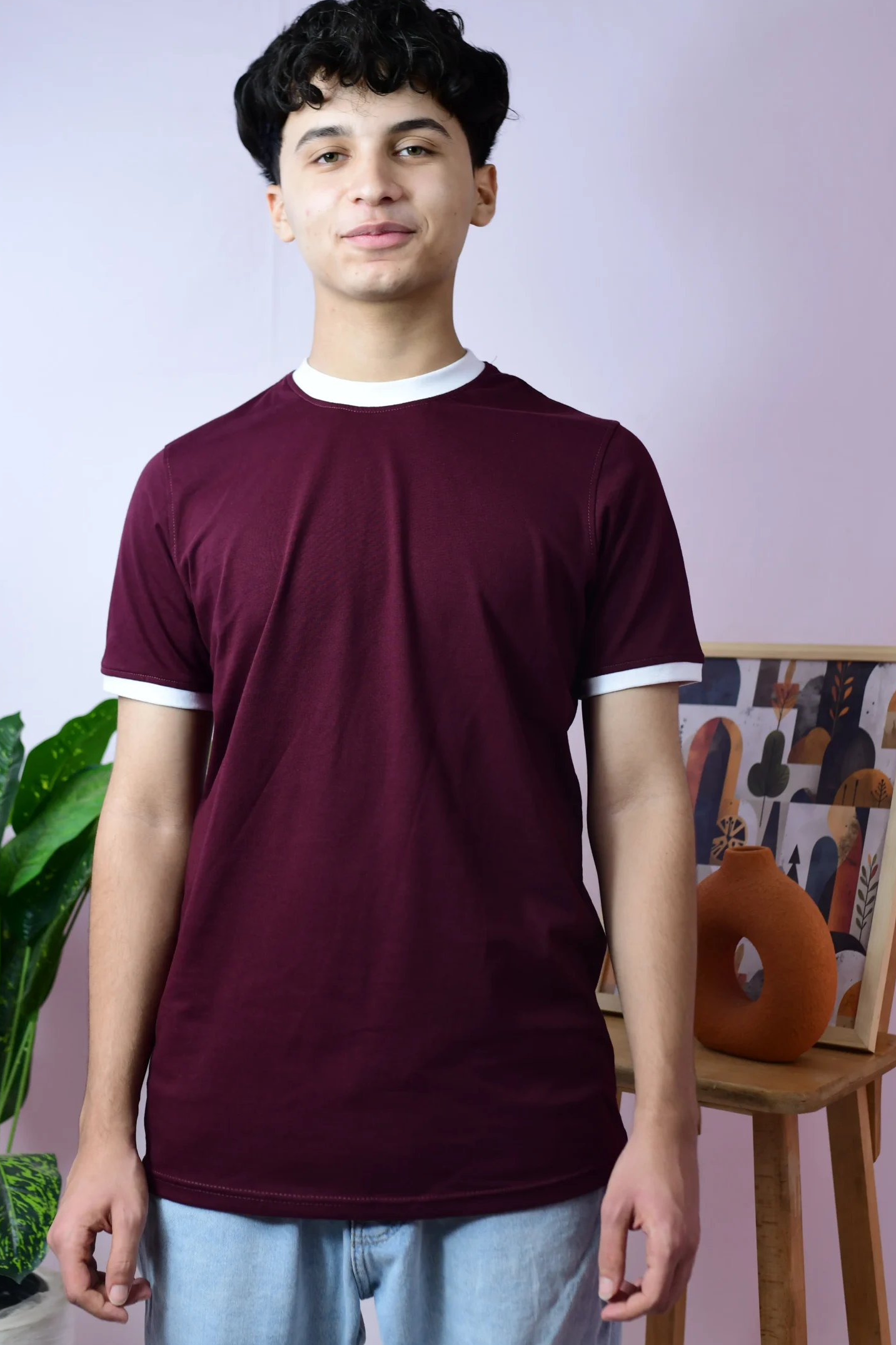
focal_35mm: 50
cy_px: 587
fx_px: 1867
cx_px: 396
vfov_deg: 39.5
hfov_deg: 27.0
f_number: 3.2
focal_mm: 35
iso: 250
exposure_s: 1/100
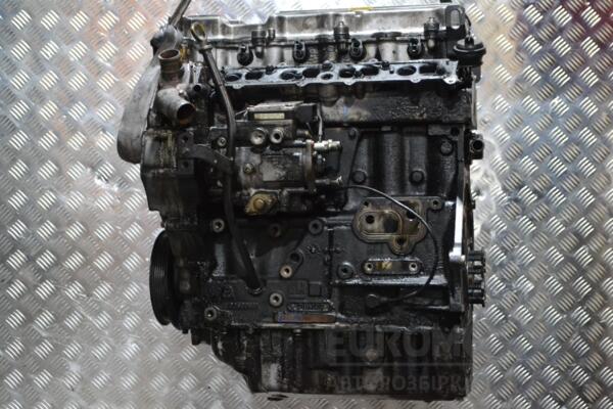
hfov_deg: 30.5
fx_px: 1124
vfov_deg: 20.6
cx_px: 306
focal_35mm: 66
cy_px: 204
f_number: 5.3
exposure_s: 1/25
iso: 3200
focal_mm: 44
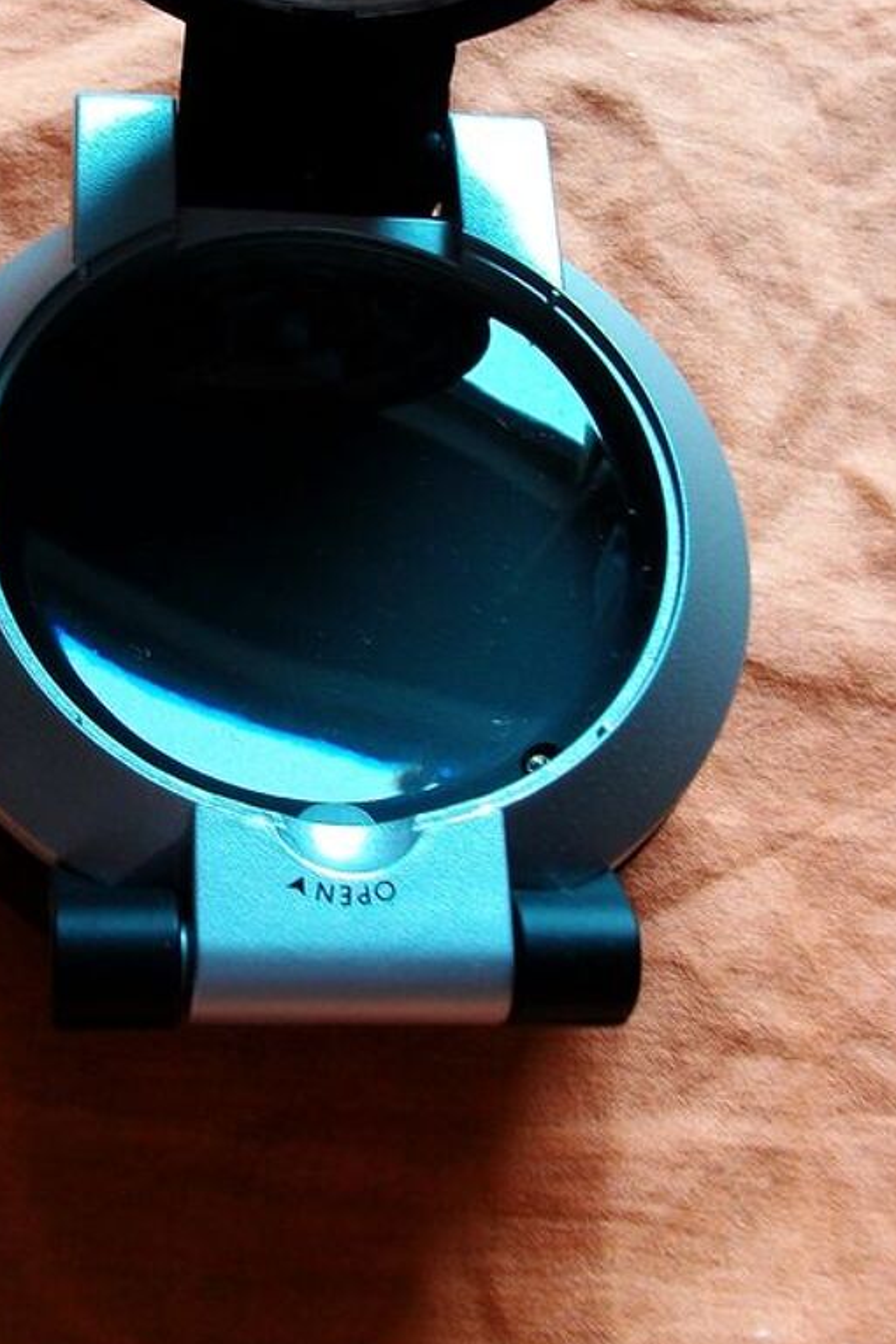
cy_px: 451
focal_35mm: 58
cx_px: 357
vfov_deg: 34.2
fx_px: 2165
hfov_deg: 23.3
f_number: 2.9
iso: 83
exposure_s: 1/40
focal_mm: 5.7
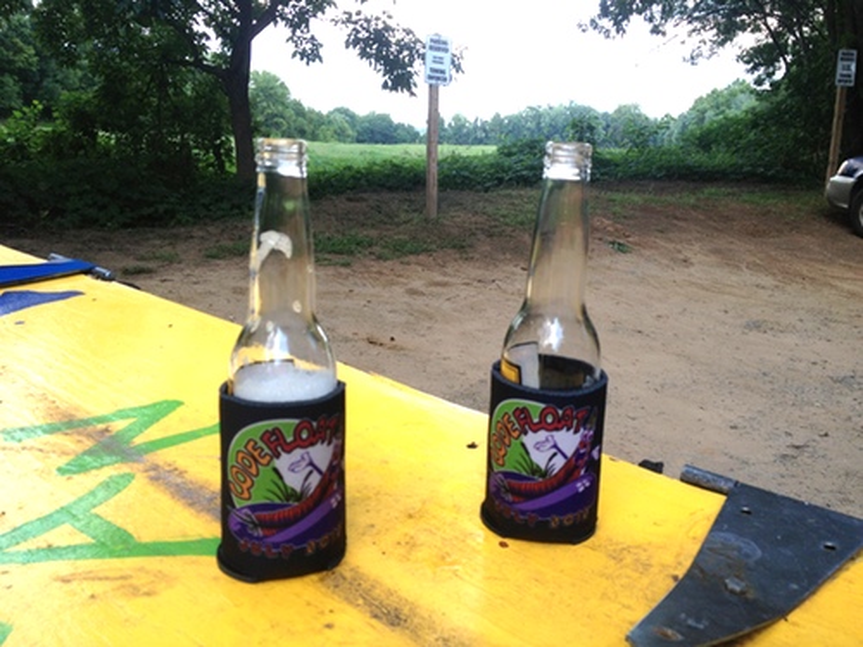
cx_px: 432
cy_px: 324
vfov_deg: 40.7
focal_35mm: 35
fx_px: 873
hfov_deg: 52.6
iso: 64
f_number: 2.4
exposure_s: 1/421
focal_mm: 4.28
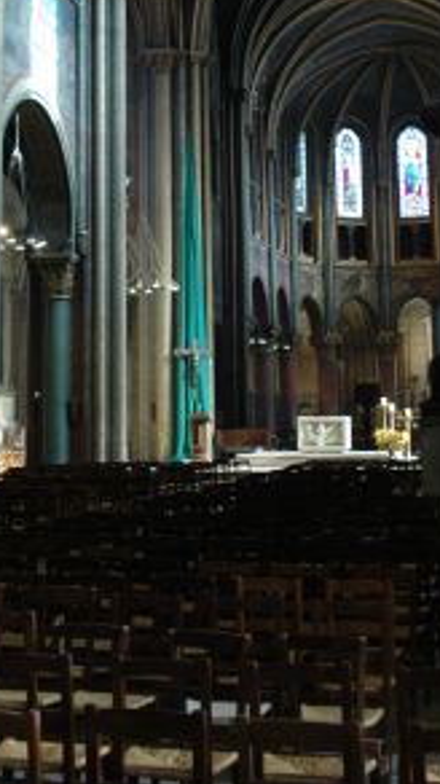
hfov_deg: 19.4
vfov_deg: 33.2
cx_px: 176
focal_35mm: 62
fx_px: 1287
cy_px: 196
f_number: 5
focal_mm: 24
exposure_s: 1/3
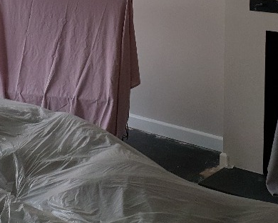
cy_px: -26
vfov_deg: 18.8
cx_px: 119
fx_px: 642
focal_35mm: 78
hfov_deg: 24.4
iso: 125
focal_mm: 4.3
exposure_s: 1/50
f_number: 2.4
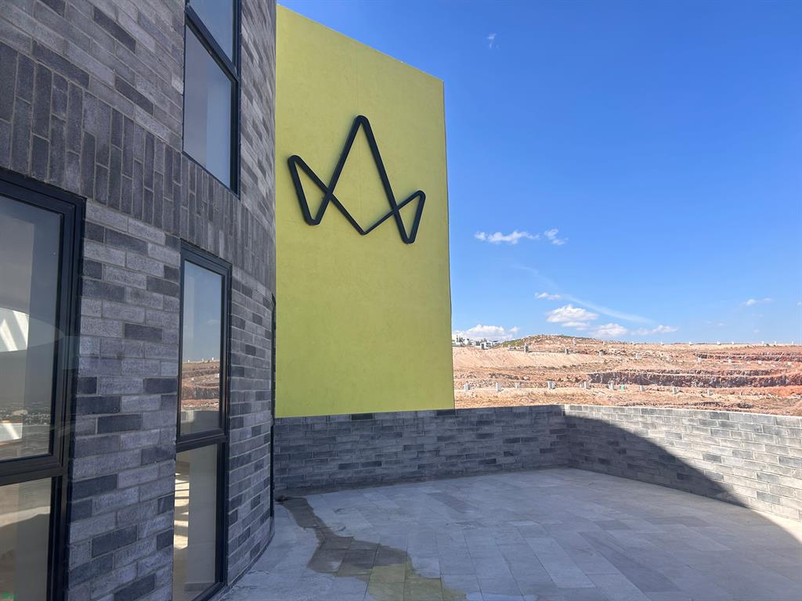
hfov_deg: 67.3
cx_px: 401
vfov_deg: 53.1
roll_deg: +0.4
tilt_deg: +7.2
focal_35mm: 26
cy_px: 300
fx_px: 602
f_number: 1.5
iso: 50
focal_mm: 5.7
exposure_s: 1/2762
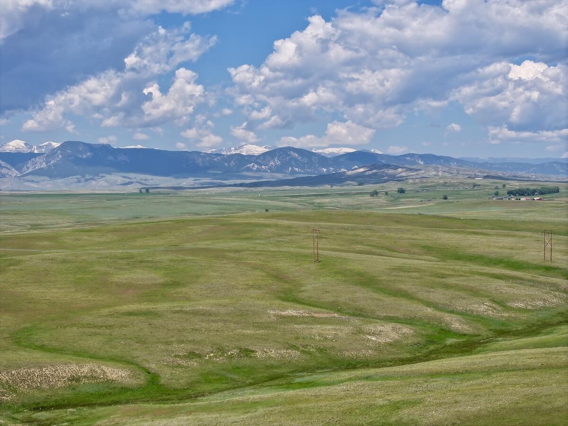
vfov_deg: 21.0
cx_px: 284
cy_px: 213
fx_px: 1149
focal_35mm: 70
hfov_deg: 27.8
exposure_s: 1/1250
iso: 100
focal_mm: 19.35
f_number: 2.8
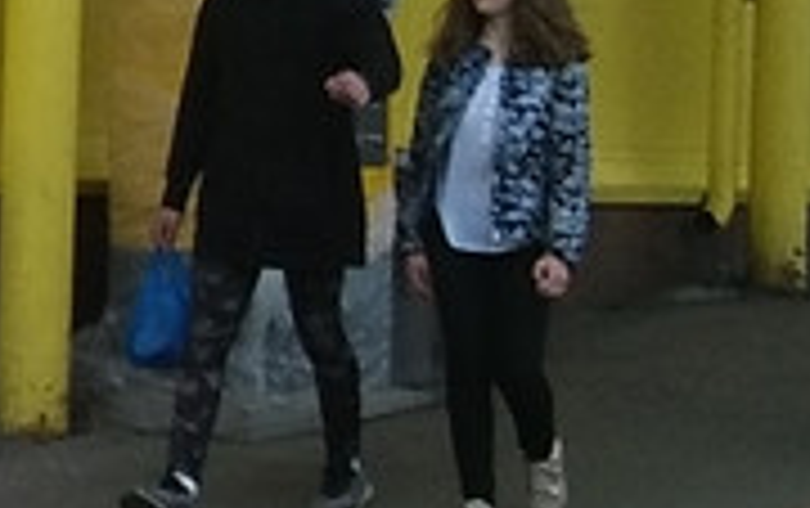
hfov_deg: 12.6
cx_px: -992
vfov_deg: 9.5
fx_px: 3050
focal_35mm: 138
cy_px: 18
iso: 100
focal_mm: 2.38
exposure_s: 1/523
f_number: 2.4
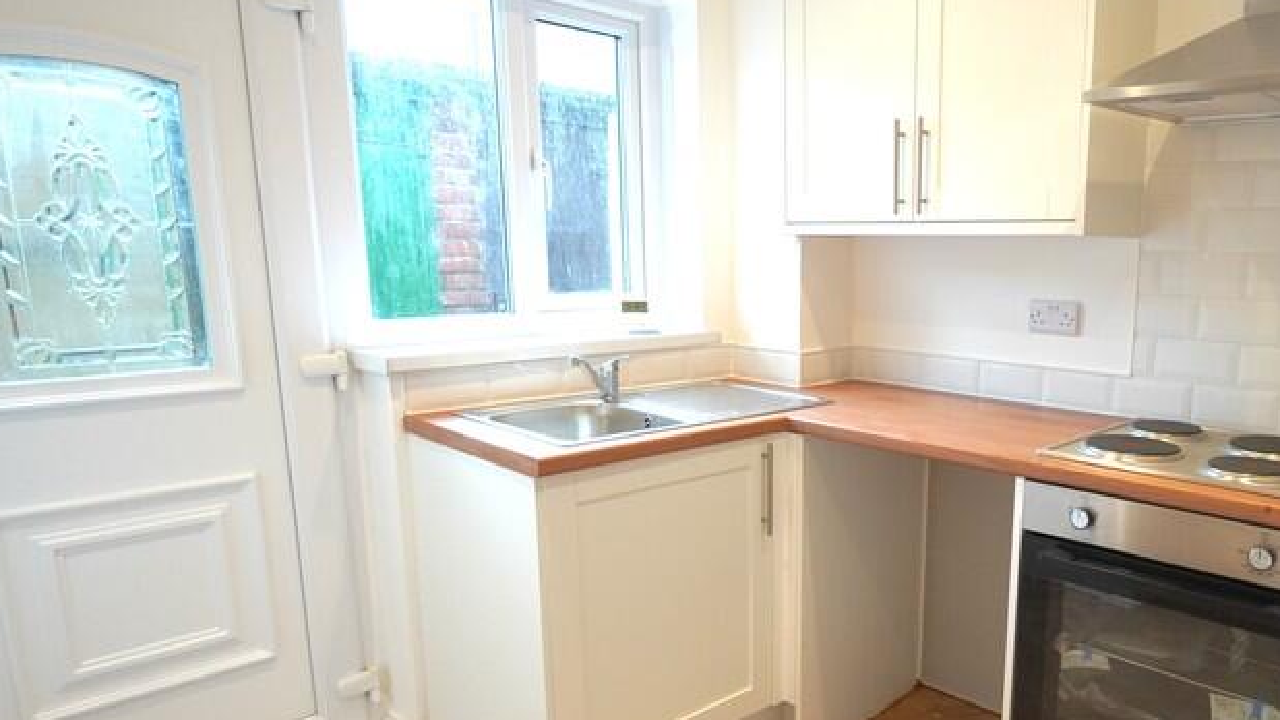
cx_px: 893
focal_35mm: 26
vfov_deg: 44.2
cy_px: 421
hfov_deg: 69.0
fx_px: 882
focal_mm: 10
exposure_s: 1/160
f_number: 4
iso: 640
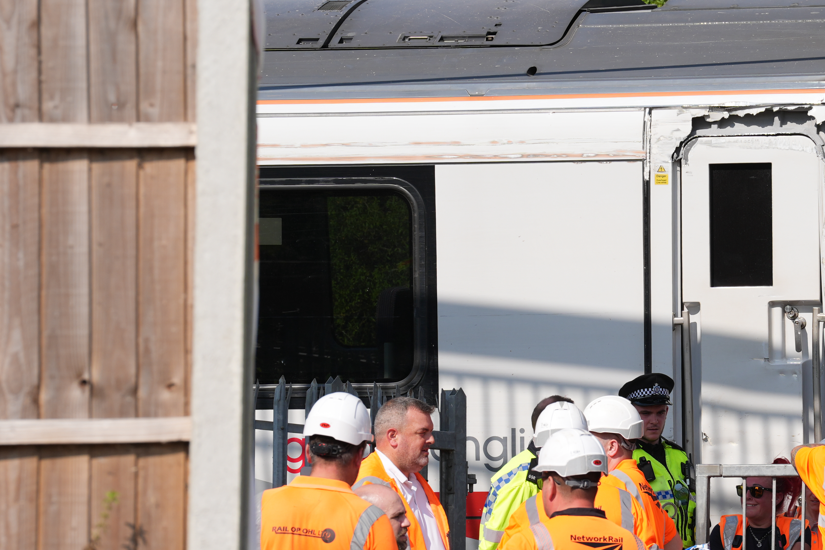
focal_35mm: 334
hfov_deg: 6.2
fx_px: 7653
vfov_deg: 4.1
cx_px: 682
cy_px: 388
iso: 250
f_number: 9
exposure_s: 1/640
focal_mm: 188
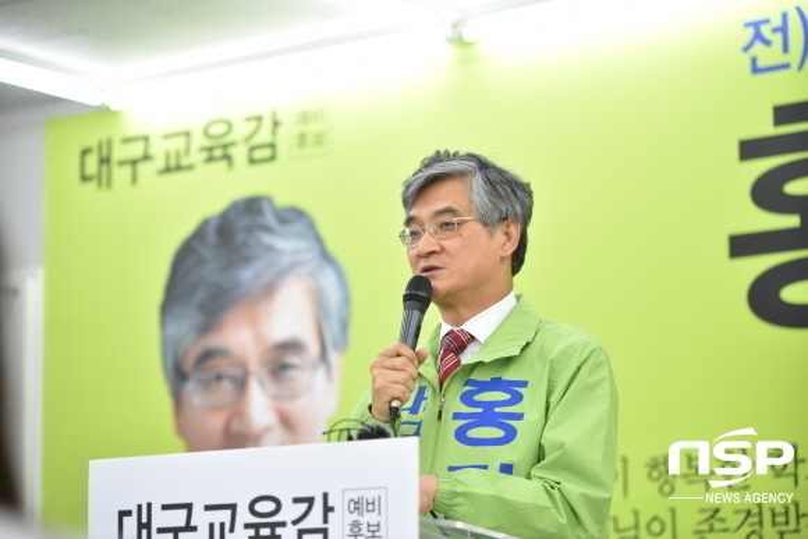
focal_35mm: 110
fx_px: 2469
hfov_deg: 18.6
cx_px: 404
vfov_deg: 12.5
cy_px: 270
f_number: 2.8
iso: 500
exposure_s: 1/160
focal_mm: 110
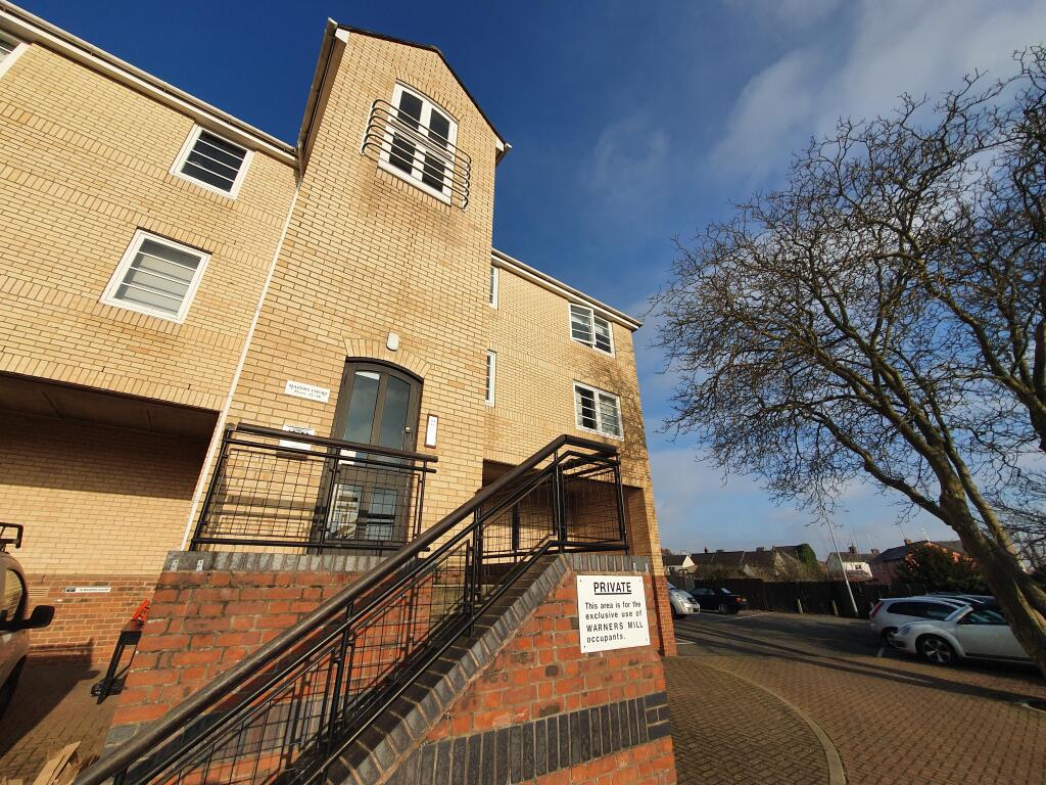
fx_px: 393
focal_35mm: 13
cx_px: 523
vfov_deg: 89.9
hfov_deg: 106.2
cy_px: 392
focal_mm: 1.8
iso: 50
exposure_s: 1/1512
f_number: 2.2
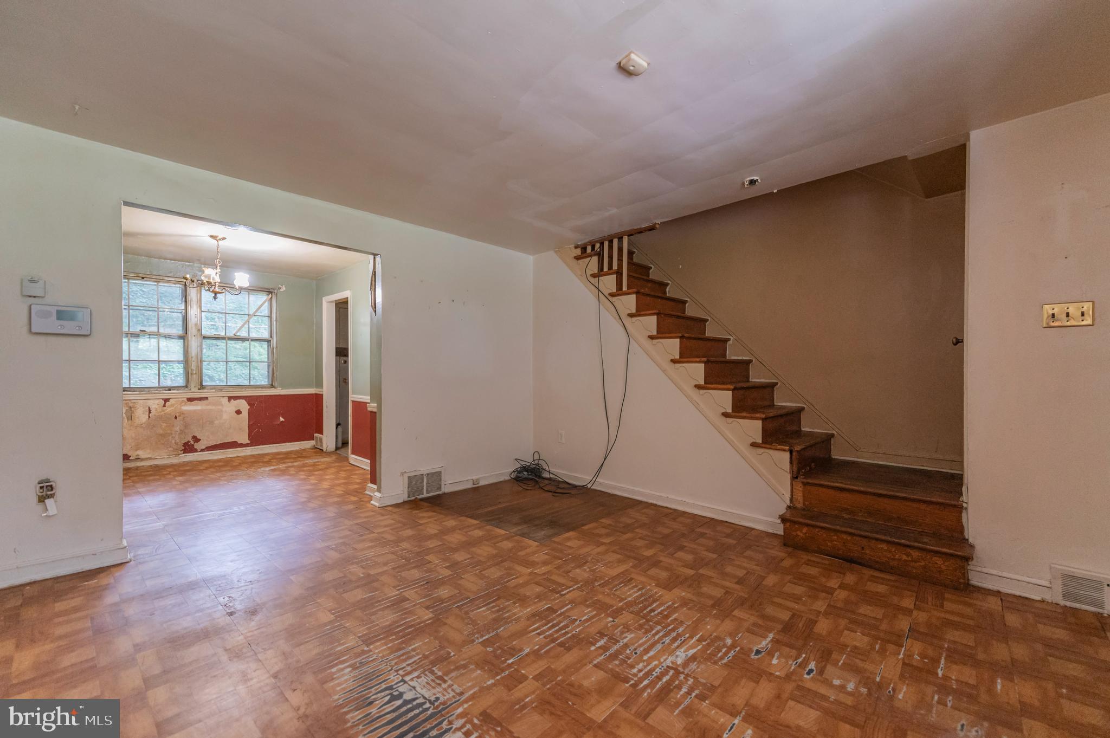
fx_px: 431
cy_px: 369
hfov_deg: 104.3
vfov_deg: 81.1
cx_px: 555
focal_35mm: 14
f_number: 2.8
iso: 3200
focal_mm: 14
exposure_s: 1/80
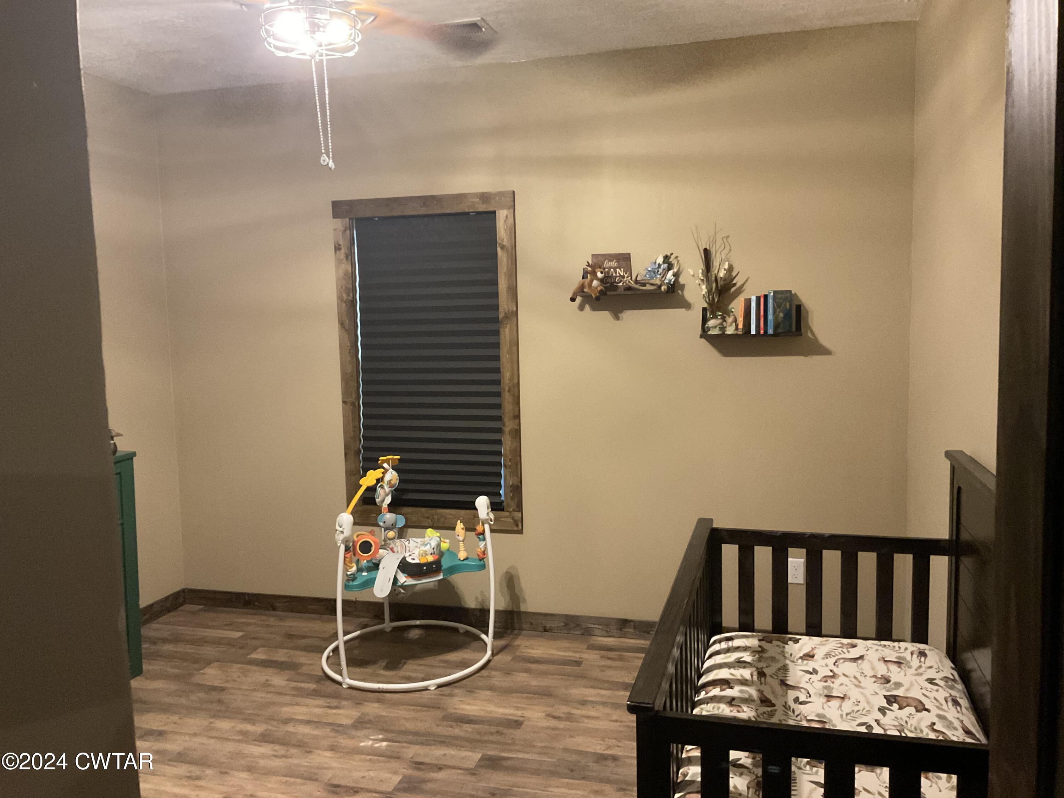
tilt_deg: -4.2
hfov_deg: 61.7
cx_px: 532
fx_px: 891
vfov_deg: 48.2
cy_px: 399
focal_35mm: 29
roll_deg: +0.6
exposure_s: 1/30
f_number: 1.8
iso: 500
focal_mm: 3
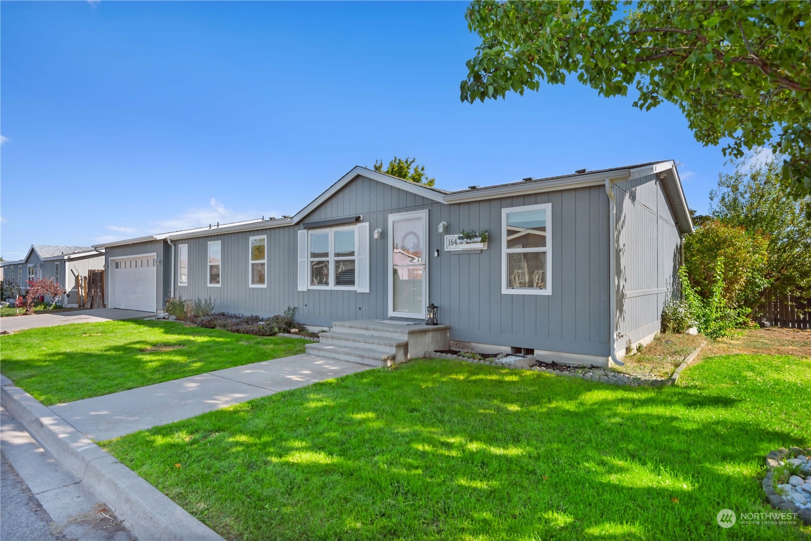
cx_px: 406
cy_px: 270
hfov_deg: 86.9
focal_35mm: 19
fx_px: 428
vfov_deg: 64.6
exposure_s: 1/800
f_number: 7.1
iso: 100
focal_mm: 19
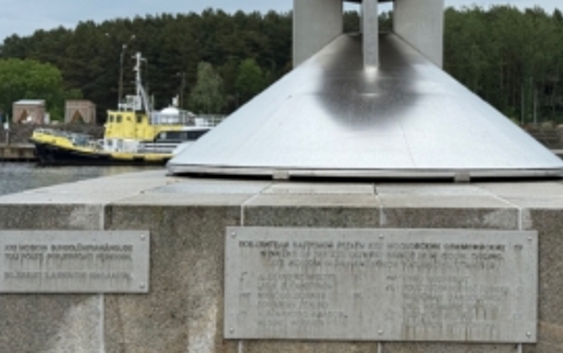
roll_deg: -0.5
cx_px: 355
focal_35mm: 75
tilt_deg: +0.2
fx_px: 1152
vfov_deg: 17.4
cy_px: 125
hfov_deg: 27.4
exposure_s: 1/3534
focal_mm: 6.76
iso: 64
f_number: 1.78
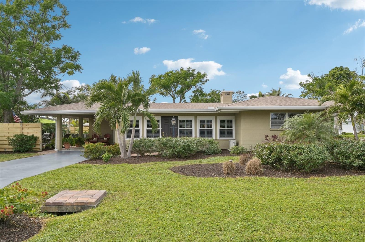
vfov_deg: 48.6
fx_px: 268
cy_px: 121
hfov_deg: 68.4
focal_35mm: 26
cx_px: 182
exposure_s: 1/1000
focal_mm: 26.5
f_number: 8
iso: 400
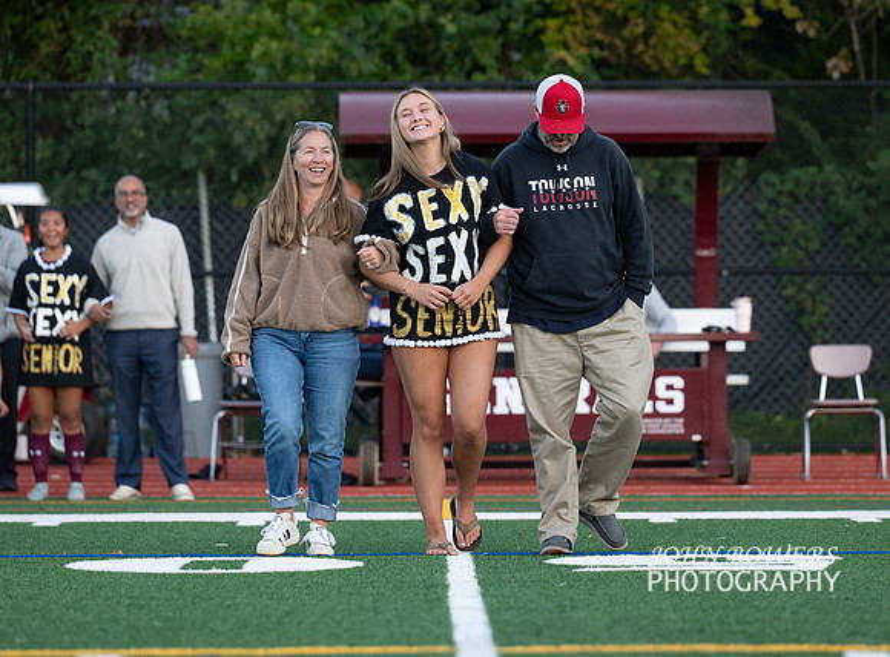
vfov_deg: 5.2
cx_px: 481
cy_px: 235
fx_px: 7269
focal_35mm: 284
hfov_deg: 7.0
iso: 1250
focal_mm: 195
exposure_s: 1/1000
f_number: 3.5
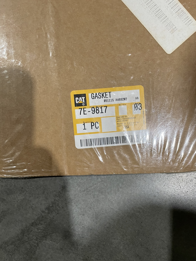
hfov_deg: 53.1
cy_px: 130
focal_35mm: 26
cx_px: 98
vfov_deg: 67.3
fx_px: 196
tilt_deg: -87.3
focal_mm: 4.2
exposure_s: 1/60
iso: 160
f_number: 1.6
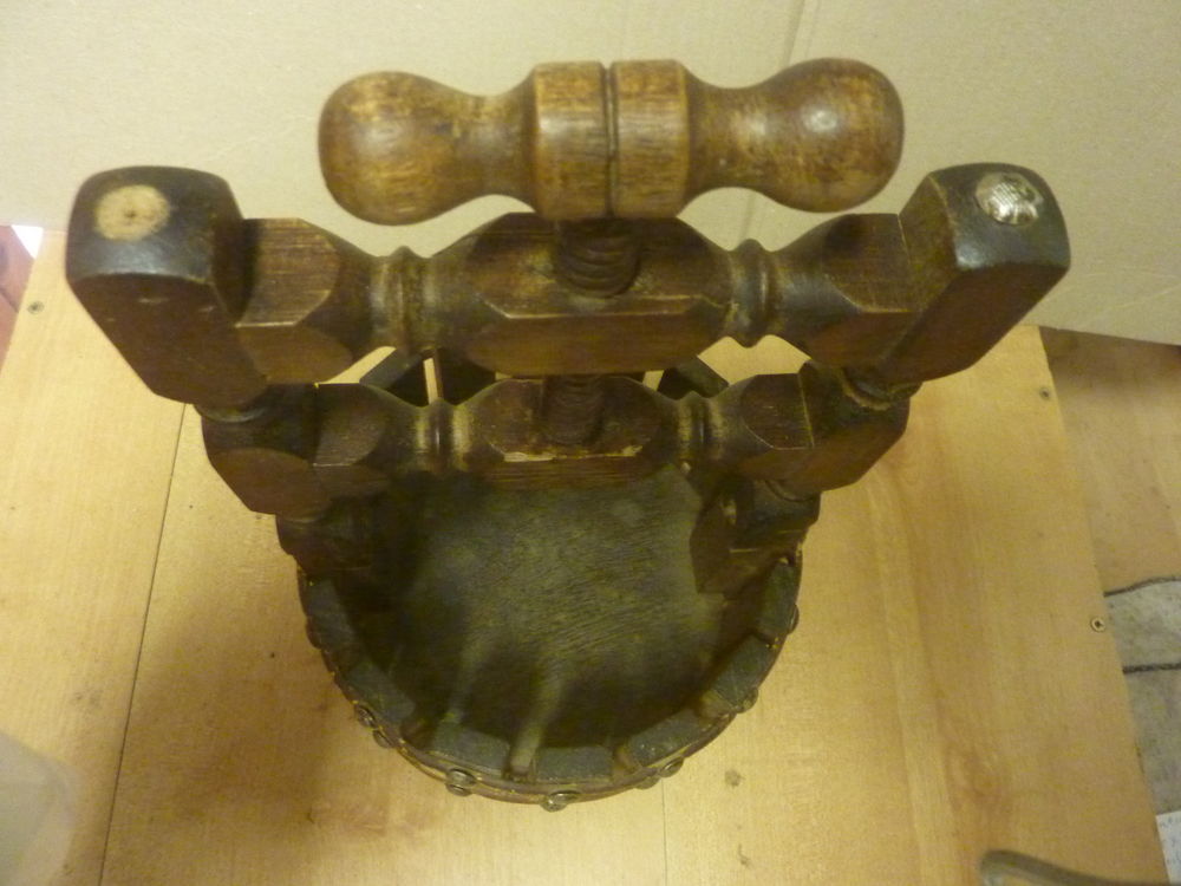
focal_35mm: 25
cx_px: 590
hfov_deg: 69.4
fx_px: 853
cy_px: 443
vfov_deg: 54.9
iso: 800
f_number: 3.3
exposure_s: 1/15
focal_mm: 4.1
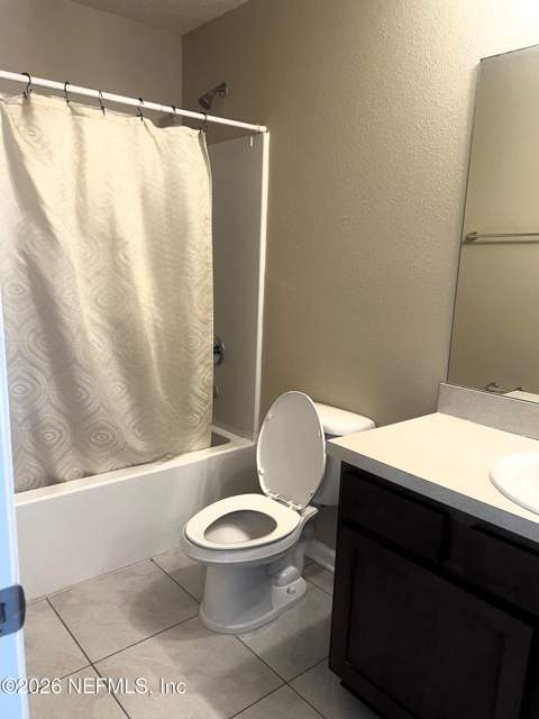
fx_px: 540
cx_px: 270
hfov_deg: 53.1
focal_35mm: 26
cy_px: 360
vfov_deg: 67.3
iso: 125
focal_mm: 5.7
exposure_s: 1/60
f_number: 1.5
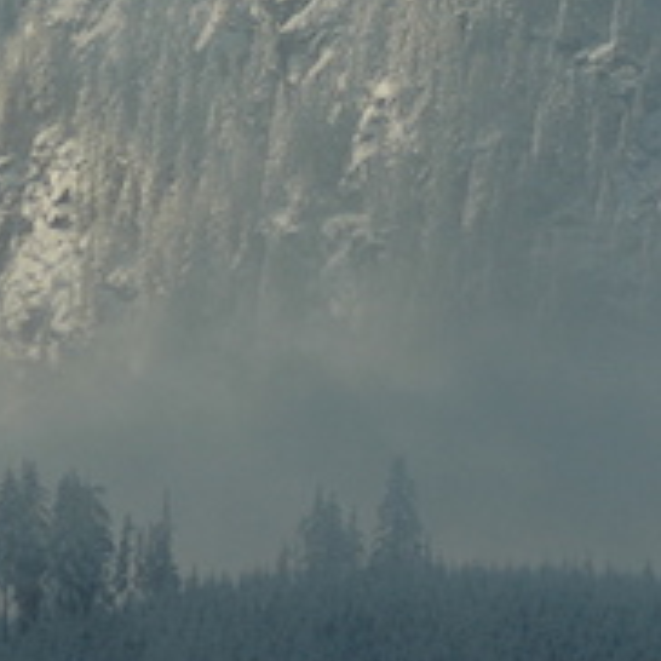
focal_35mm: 959
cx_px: 341
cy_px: 53
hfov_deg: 1.8
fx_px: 20718
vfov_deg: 1.8
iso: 200
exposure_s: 1/500
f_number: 5.6
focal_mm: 180
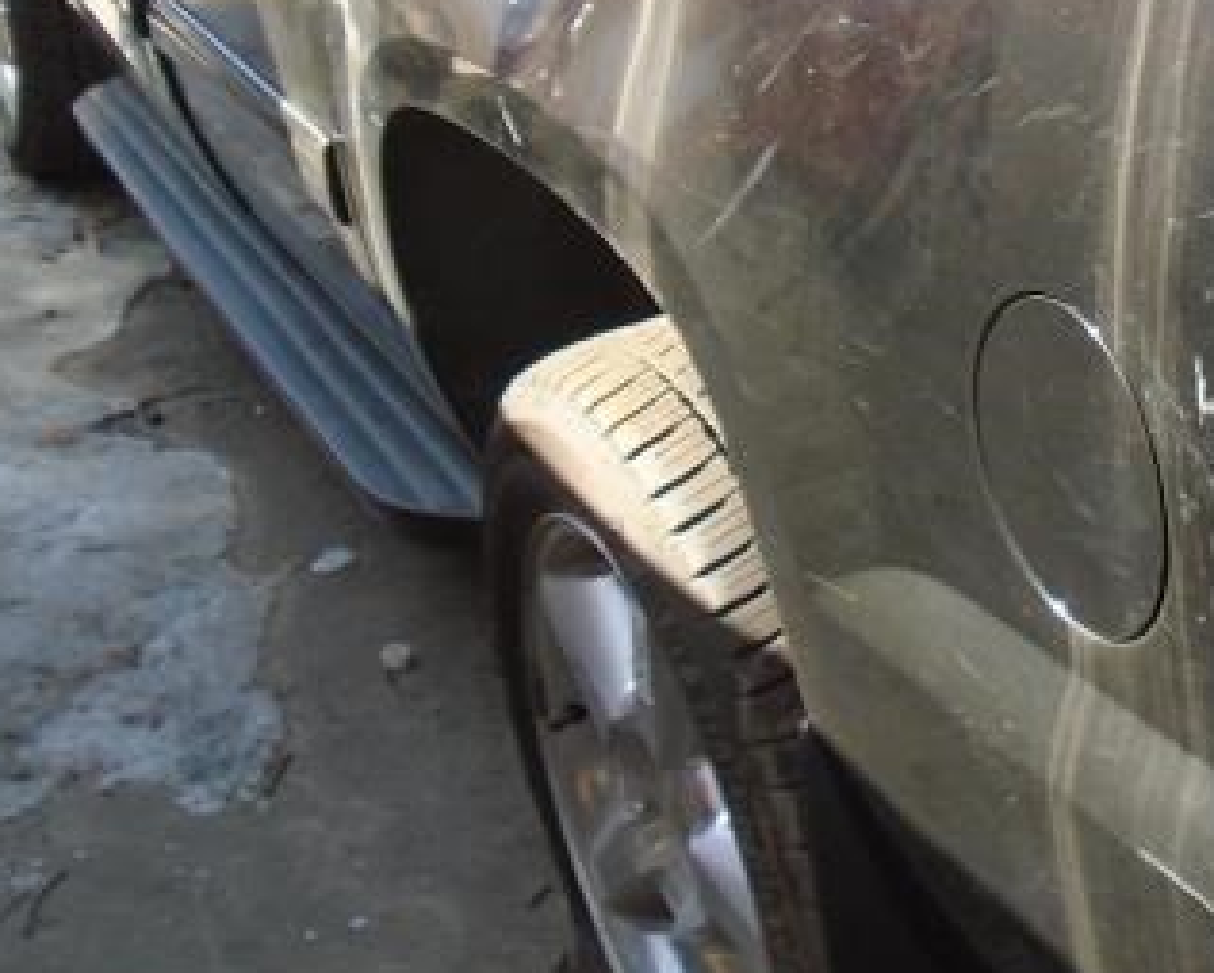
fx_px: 2301
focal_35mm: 64
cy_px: -42
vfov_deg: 22.8
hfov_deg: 27.1
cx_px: 1329
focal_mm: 4.6
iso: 100
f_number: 3.2
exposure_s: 1/125
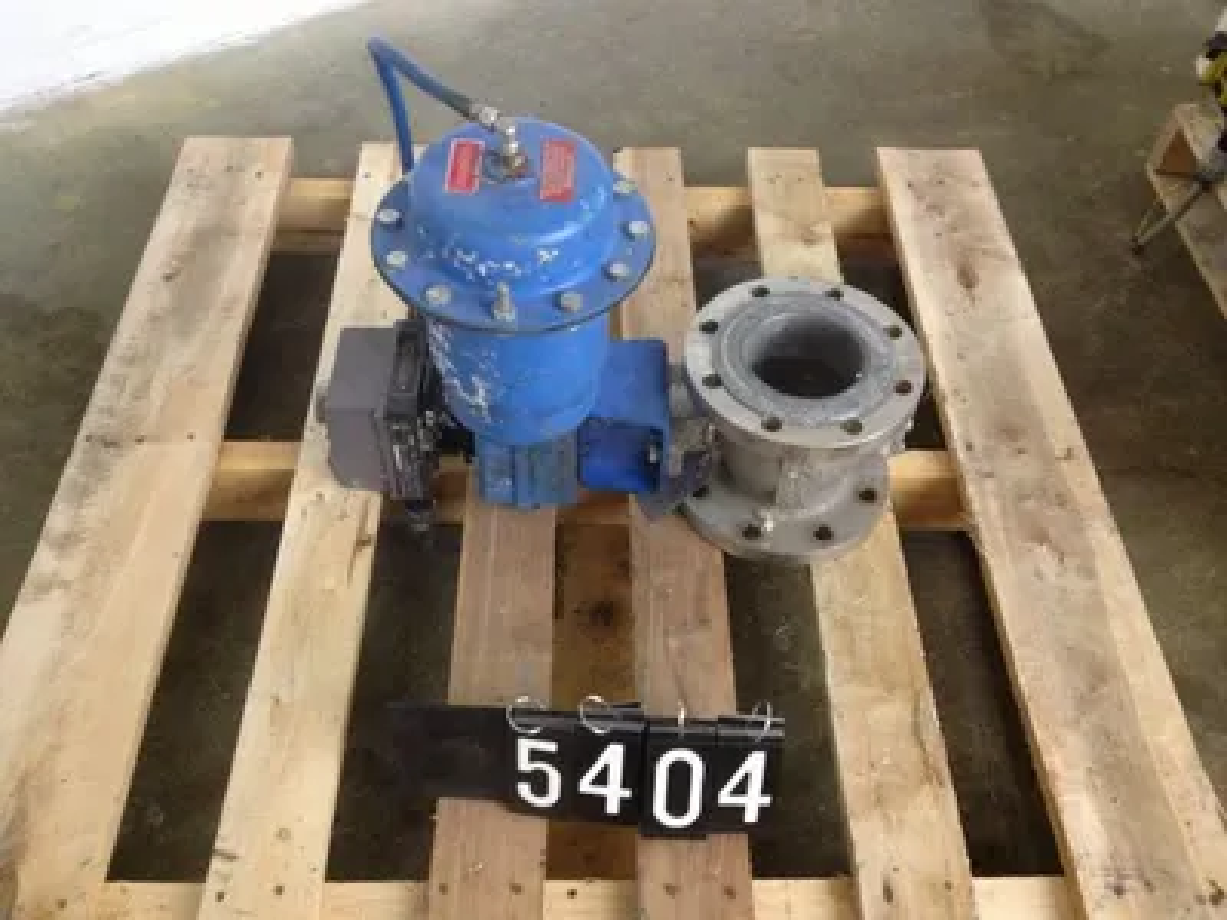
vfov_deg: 40.7
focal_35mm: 35
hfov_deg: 52.6
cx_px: 614
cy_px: 460
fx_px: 1241
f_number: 2.4
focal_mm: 4.28
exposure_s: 1/20
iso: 320
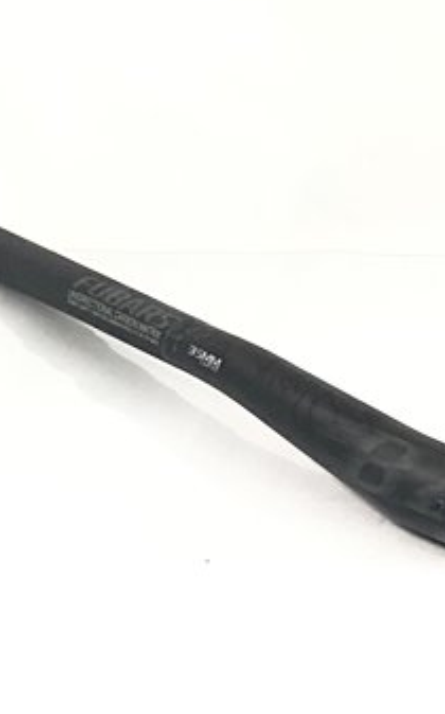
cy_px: 297
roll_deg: +2.5
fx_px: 2547
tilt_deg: -31.5
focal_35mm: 131
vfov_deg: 15.9
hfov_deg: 9.6
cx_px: 735
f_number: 2.4
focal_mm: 6
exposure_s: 1/33
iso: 100
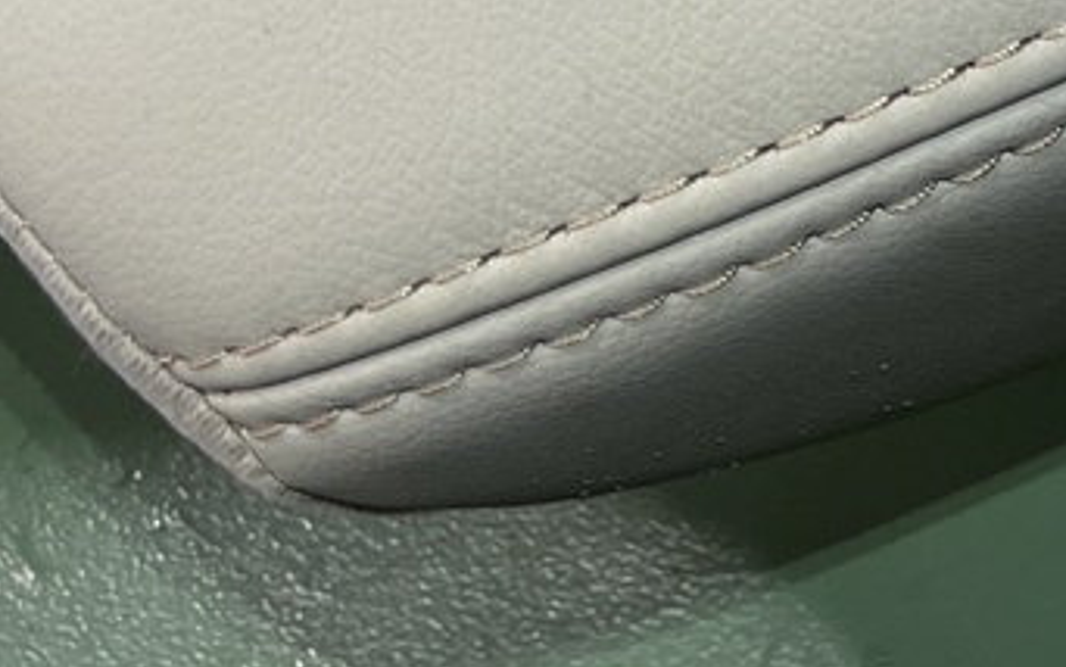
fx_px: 2993
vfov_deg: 11.1
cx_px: 1343
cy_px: -801
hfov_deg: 18.9
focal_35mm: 103
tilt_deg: -63.6
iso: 125
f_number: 1.6
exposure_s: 1/100
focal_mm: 5.1
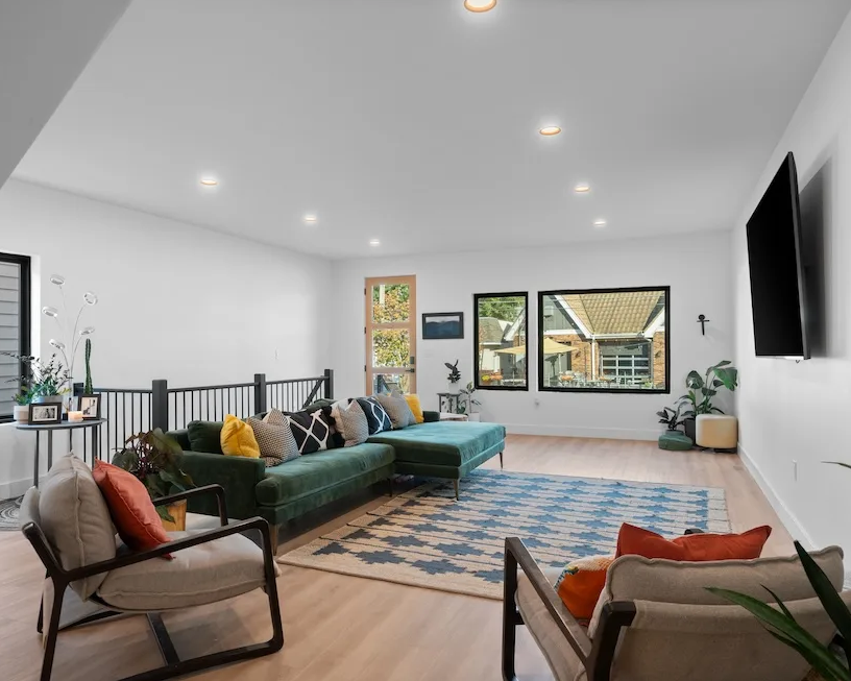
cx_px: 416
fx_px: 579
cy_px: 345
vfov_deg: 60.9
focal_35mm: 23
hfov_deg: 72.6
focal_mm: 20
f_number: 7.1
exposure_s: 1/4
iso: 400
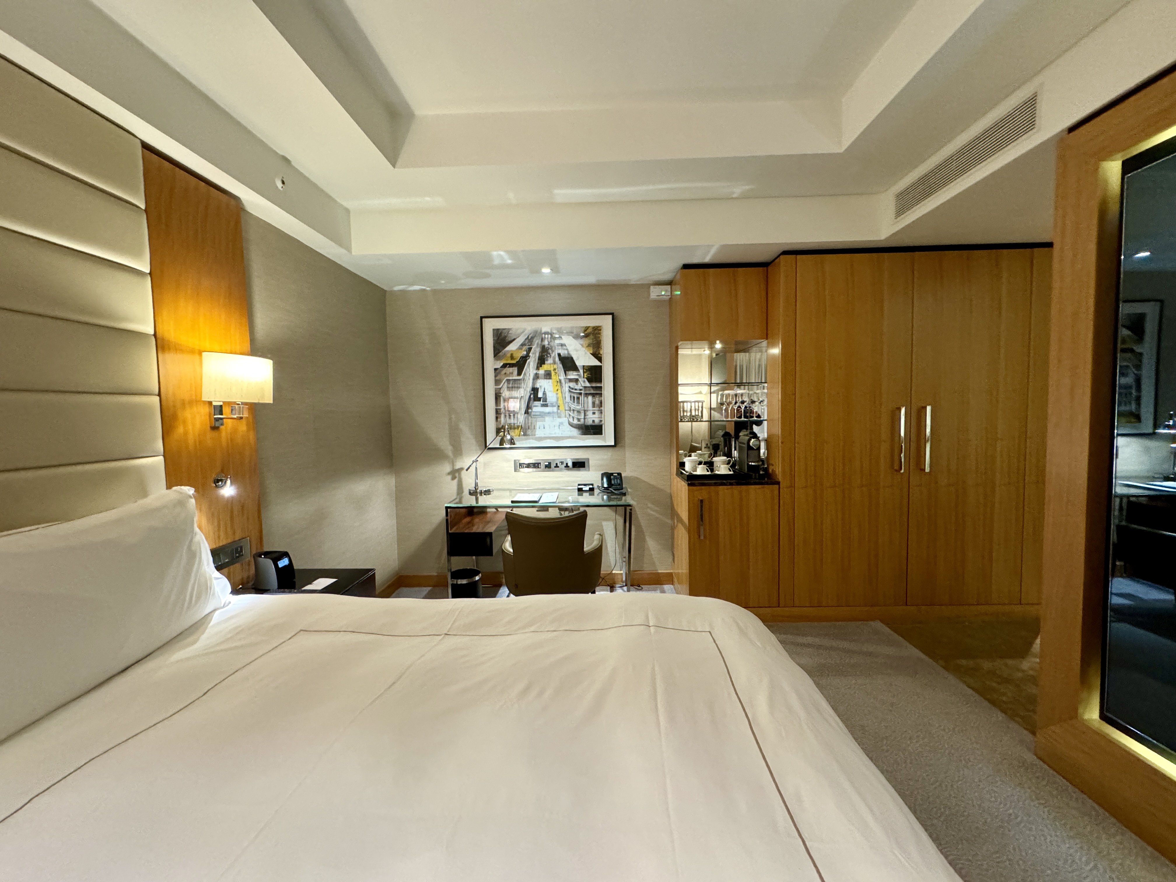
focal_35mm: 14
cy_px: 441
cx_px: 588
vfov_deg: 85.7
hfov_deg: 102.1
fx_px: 476
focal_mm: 2.22
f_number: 2.2
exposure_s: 1/50
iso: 640
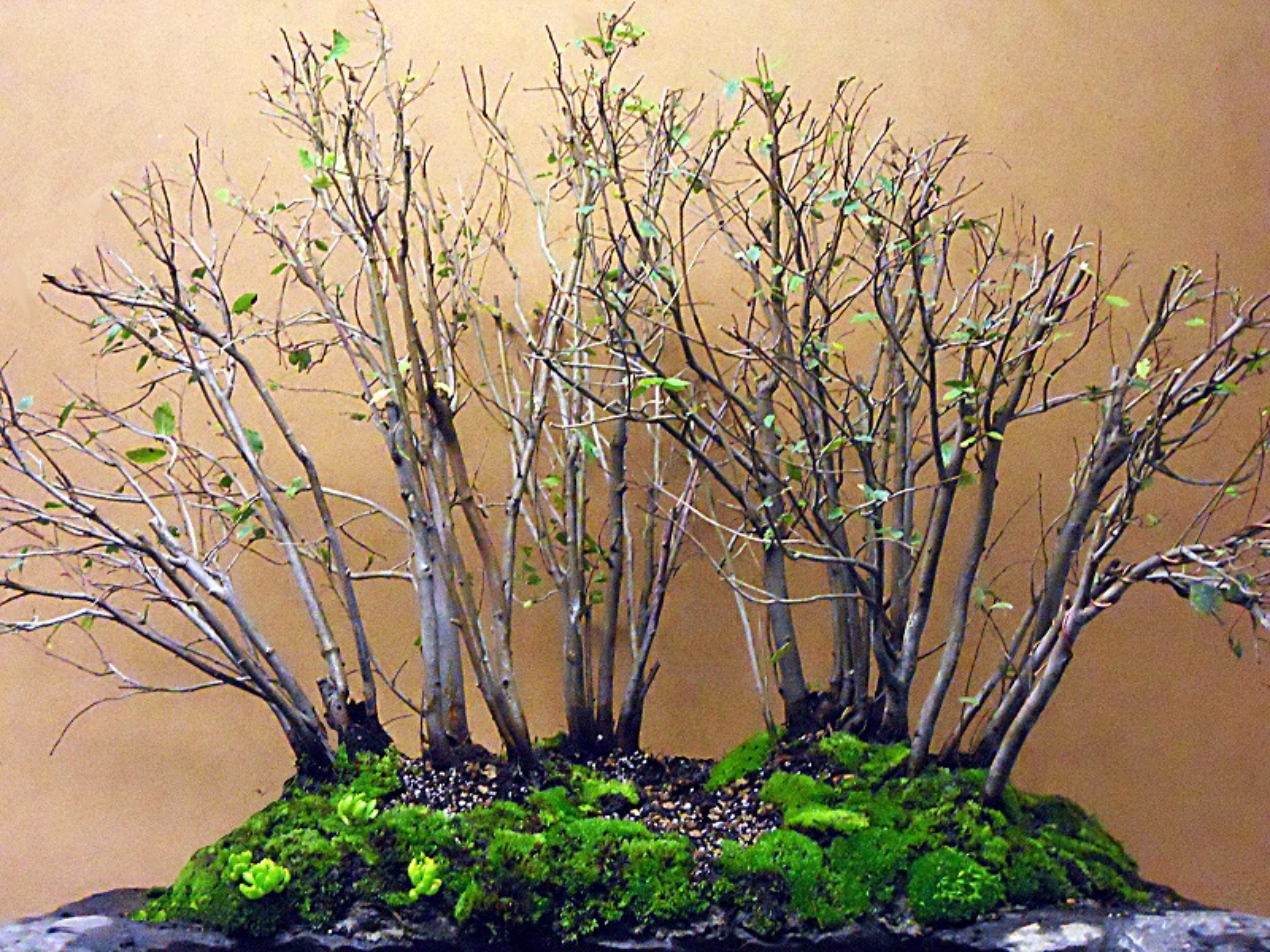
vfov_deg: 14.8
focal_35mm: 100
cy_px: 476
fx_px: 3669
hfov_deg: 19.6
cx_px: 635
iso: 800
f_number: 5.4
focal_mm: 17.9
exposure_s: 1/40
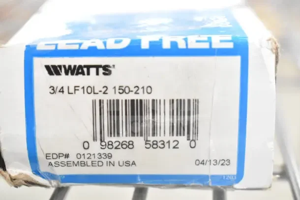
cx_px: 150
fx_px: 600
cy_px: 100
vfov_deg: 18.9
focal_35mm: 72
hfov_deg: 28.1
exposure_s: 1/80
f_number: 5.3
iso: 3600
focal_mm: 48
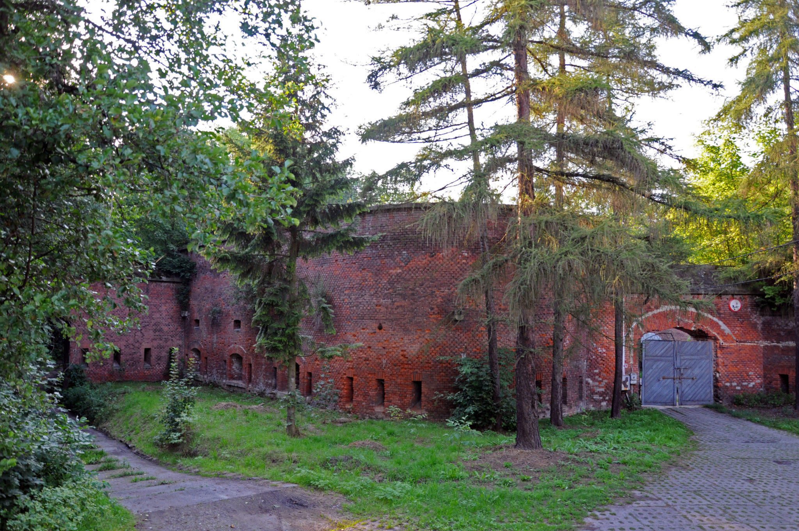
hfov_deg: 67.4
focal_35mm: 27
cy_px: 266
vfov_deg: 47.8
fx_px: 598
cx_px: 400
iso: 320
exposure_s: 1/100
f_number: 5
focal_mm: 18
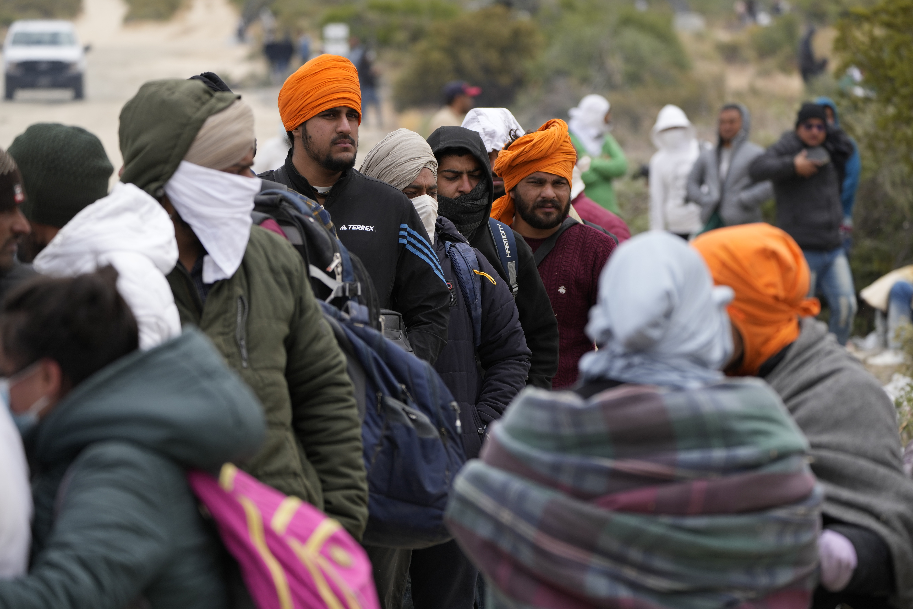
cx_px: 456
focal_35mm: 192
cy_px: 304
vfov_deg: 7.2
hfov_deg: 10.7
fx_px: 4869
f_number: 5.6
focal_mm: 192
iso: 250
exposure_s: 1/1000
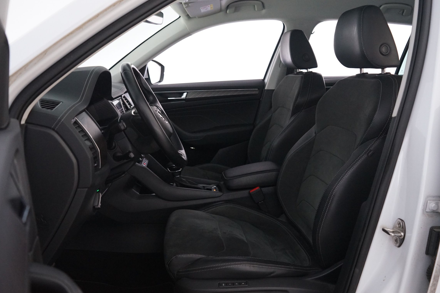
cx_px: 228
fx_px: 416
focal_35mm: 34
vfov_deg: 38.9
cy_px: 154
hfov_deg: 55.8
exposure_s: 1/15
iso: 4000
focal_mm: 31
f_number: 5
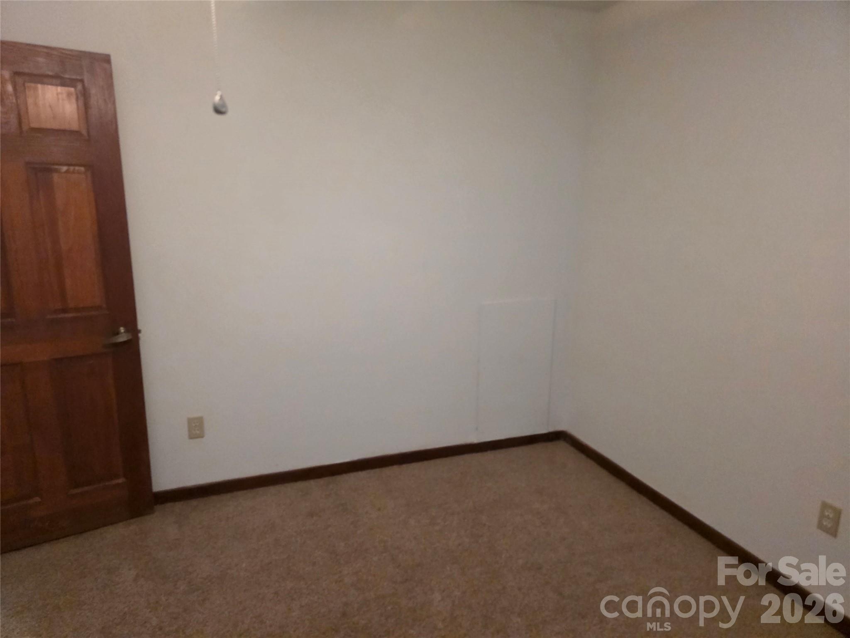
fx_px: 565
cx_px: 425
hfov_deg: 73.9
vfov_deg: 58.9
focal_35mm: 23
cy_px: 319
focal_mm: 6.3
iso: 1250
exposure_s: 1/120
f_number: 1.7
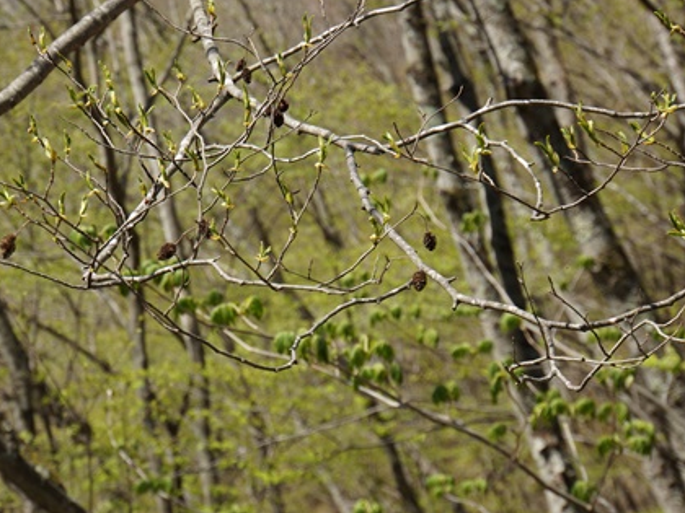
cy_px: 255
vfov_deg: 12.0
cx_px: 302
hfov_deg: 16.0
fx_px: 2442
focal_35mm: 123
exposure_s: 1/160
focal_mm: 74.9
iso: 100
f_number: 8
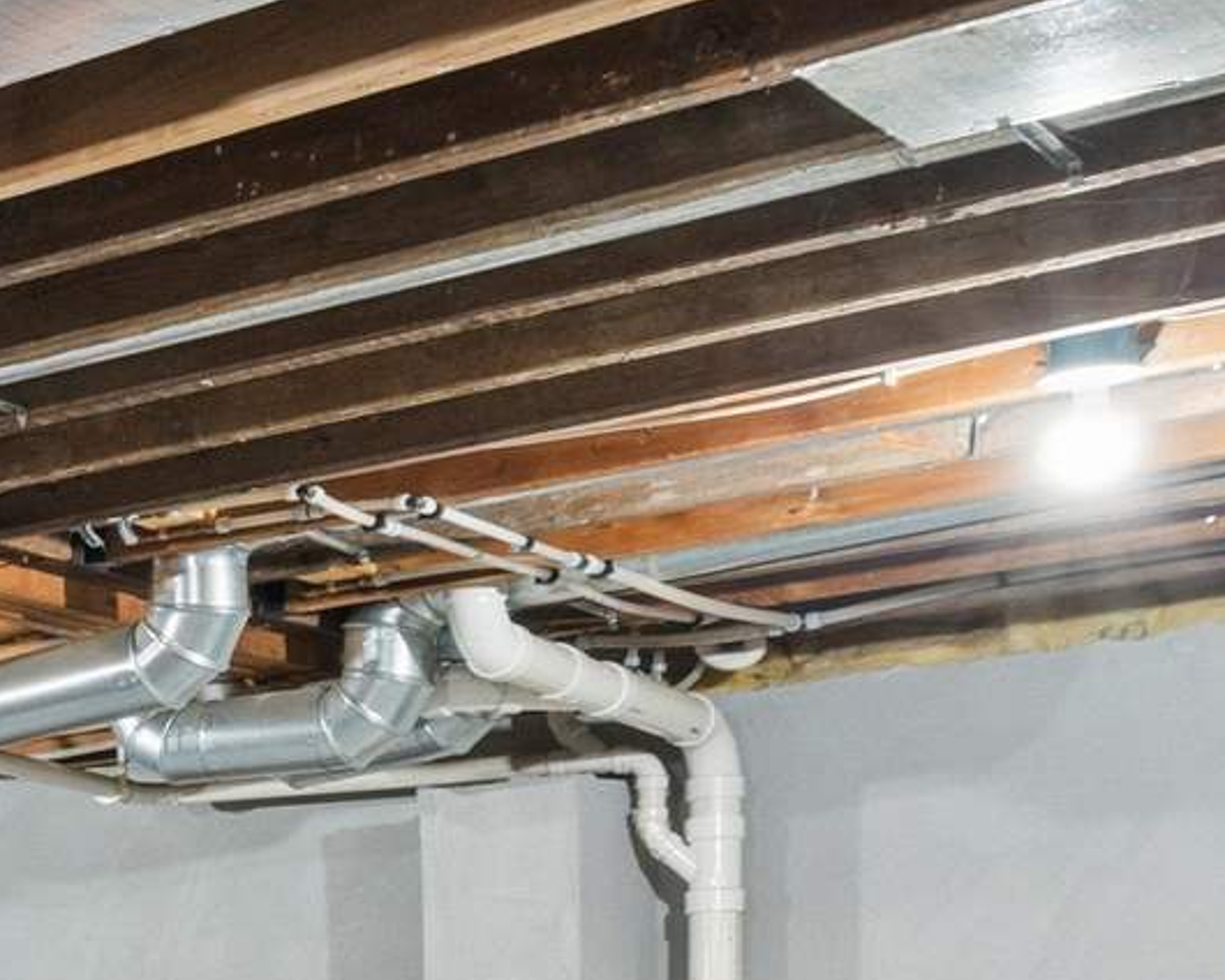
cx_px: -1227
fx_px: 3154
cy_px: 1311
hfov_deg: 16.6
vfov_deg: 16.6
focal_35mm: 87
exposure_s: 1/2
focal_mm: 16
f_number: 10
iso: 800
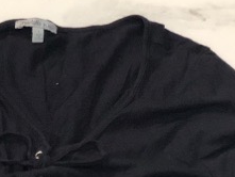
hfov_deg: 8.0
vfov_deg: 6.1
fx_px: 1596
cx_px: -252
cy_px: 377
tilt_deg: -64.5
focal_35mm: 235
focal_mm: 6
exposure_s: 1/50
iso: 100
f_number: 2.4
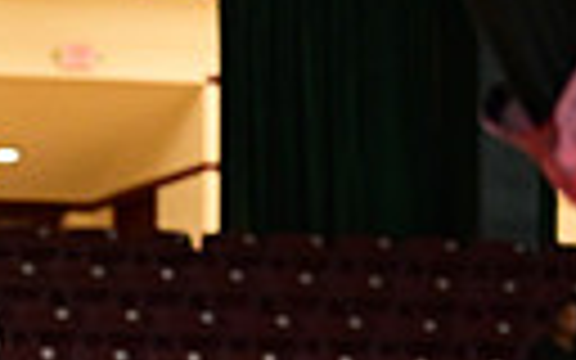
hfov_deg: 5.0
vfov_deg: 3.1
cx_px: -522
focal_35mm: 414
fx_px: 6499
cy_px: 770
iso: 6400
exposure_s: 1/1000
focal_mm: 90
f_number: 3.2
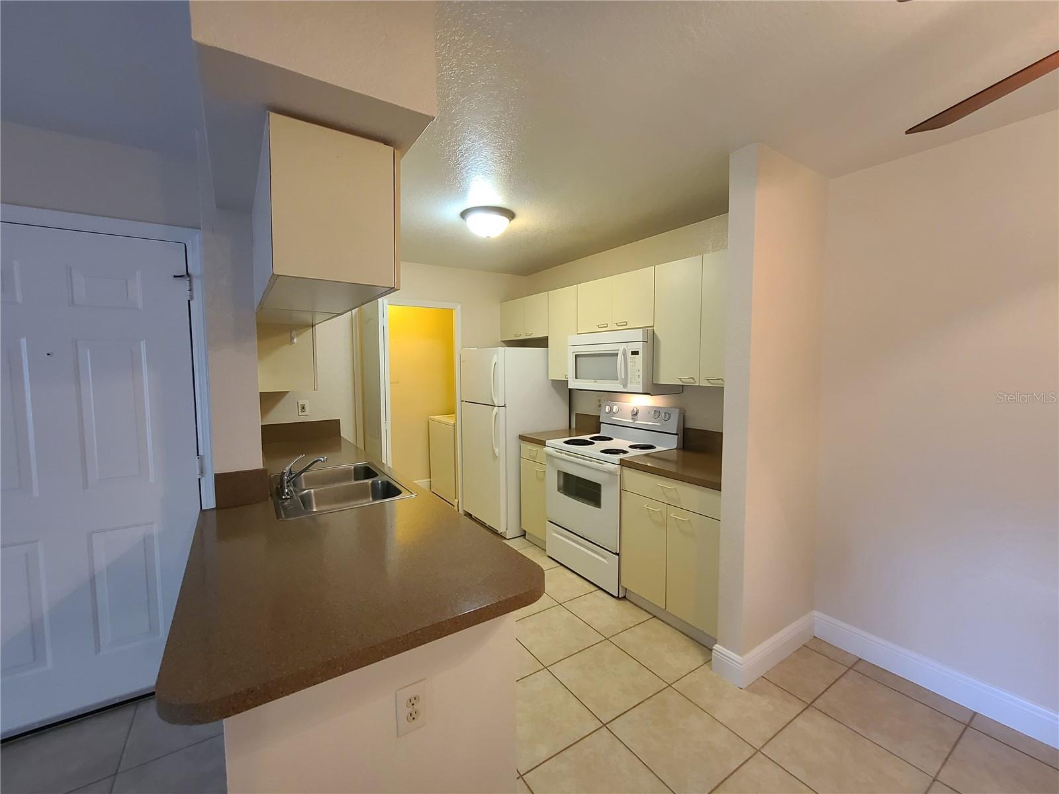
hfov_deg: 106.2
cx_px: 530
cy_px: 397
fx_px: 398
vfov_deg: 89.9
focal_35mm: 13
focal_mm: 2.2
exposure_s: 1/59
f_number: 2.2
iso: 400
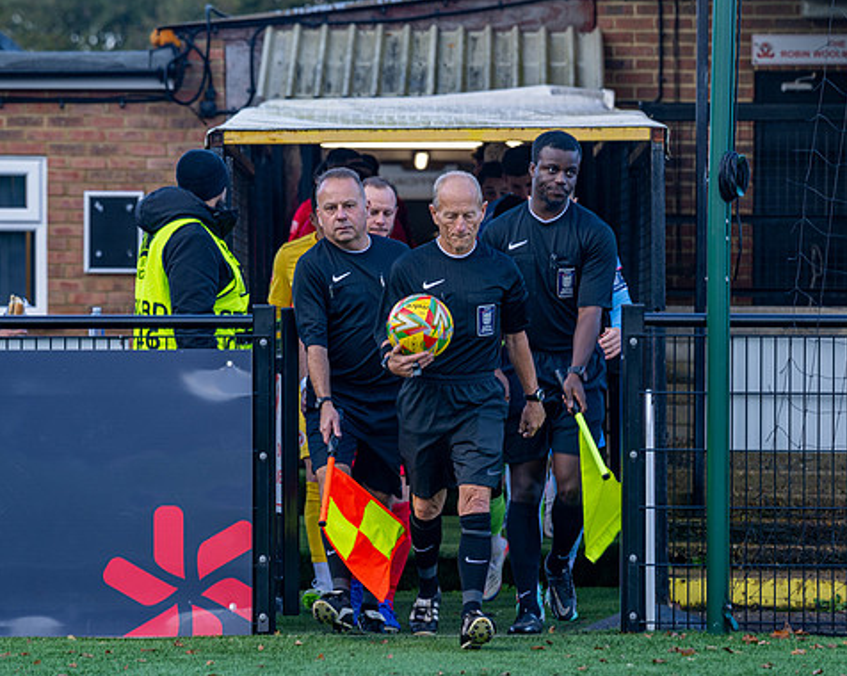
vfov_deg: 8.2
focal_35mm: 188
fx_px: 4709
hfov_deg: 10.3
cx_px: 471
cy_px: 356
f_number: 4
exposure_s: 1/200
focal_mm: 135
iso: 160
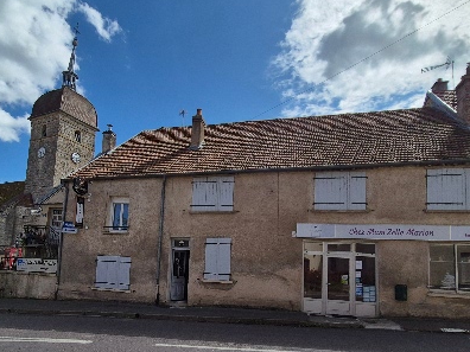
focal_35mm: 21
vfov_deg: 62.0
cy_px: 233
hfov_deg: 78.8
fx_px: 285
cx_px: 214
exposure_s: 1/5088
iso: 50
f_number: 2.2
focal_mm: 2.2
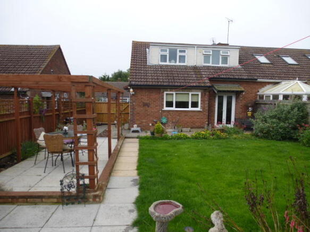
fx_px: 215
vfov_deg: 56.8
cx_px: 155
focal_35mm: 24
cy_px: 116
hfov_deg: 71.6
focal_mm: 4.3
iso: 100
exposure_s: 1/125
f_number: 3.3
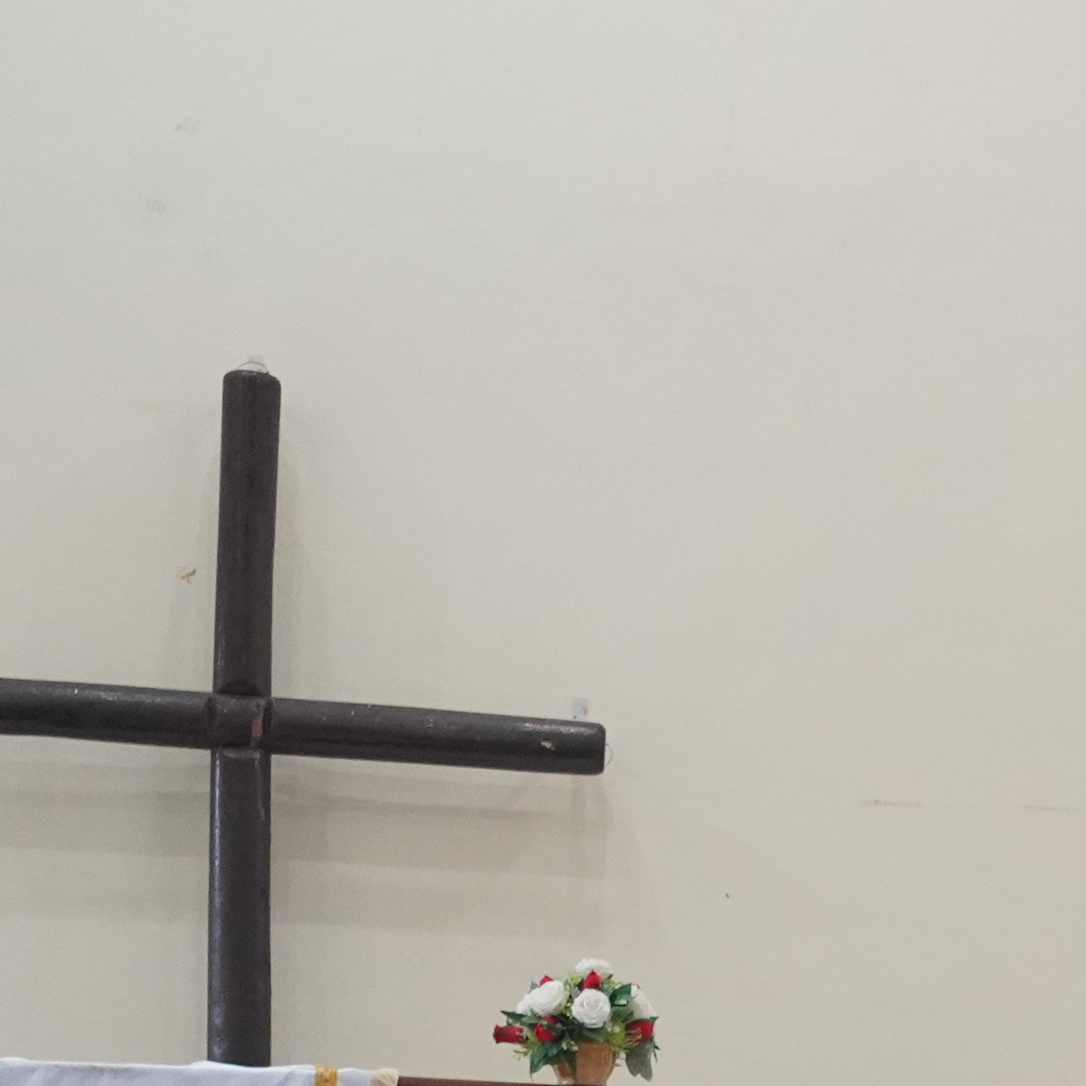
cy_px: 1304
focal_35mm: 124
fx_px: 4401
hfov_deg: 13.1
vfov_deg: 13.7
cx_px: 1731
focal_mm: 32
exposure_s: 1/160
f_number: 4.5
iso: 5000
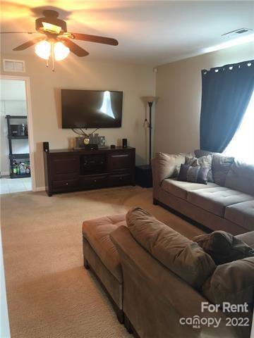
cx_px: 127
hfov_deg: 49.7
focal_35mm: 28
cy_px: 169
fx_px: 274
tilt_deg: -12.5
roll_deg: +1.6
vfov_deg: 63.4
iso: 100
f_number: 1.8
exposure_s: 1/9
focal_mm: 3.99
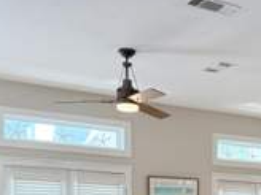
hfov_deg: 26.8
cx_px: 239
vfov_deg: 19.2
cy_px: 266
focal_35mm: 70
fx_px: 528
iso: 125
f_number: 1.78
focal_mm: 6.76
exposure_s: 1/230
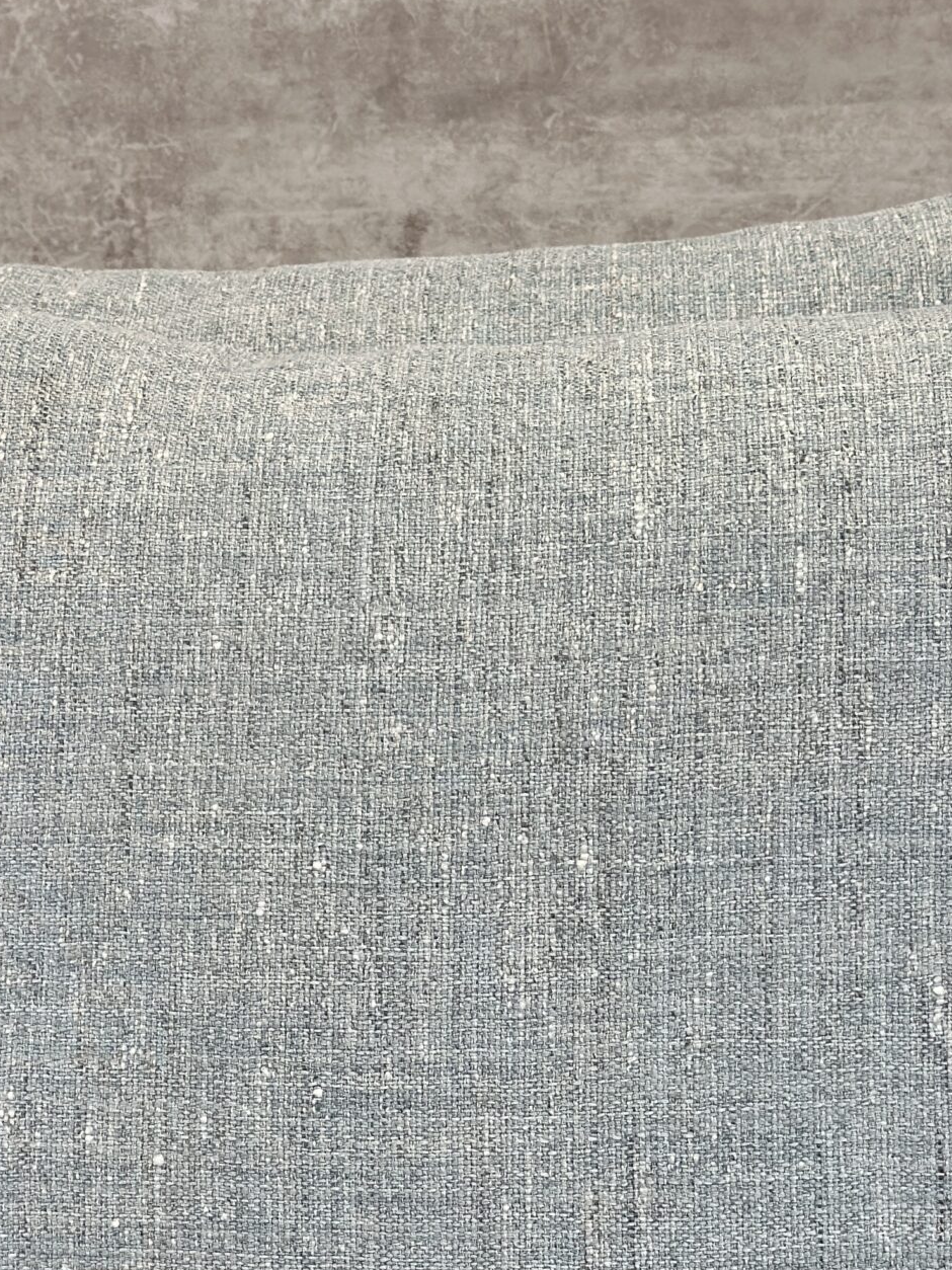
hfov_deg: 15.1
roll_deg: +1.7
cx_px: 508
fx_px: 3595
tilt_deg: -17.3
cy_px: 1074
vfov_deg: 19.8
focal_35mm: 98
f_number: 1.78
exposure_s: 1/175
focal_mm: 6.86
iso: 80
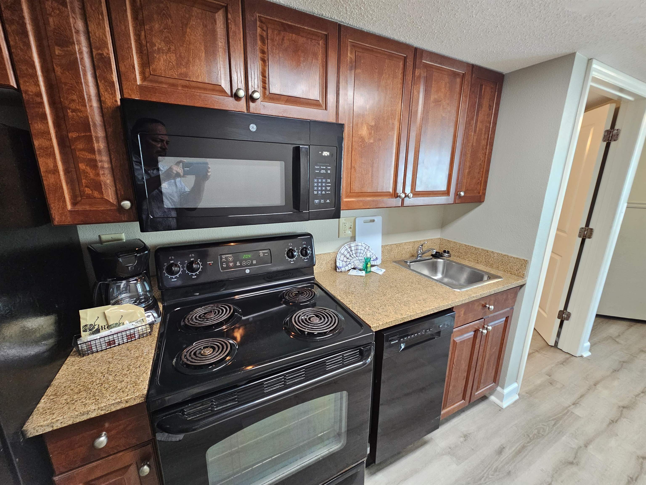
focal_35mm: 13
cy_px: 242
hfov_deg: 106.2
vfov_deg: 89.9
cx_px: 323
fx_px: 243
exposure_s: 1/60
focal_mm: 2.2
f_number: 2.2
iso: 320
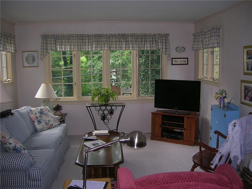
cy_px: 94
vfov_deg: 41.7
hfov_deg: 54.0
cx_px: 126
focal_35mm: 34
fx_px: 247
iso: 66
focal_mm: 5.7
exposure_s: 1/60.1
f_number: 2.9
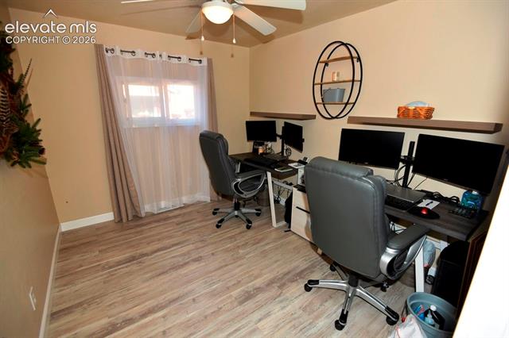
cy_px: 169
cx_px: 254
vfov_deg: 73.7
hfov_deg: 96.8
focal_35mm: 16
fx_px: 226
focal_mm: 16
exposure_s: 1/60
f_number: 4
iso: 100
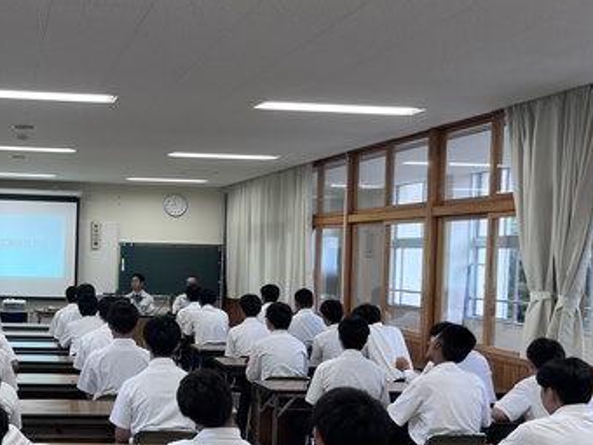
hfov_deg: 36.8
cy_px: 264
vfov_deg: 29.6
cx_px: 78
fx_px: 839
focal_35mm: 49
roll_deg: +0.0
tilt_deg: -3.6
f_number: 1.6
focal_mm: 5.1
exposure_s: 1/120
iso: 64
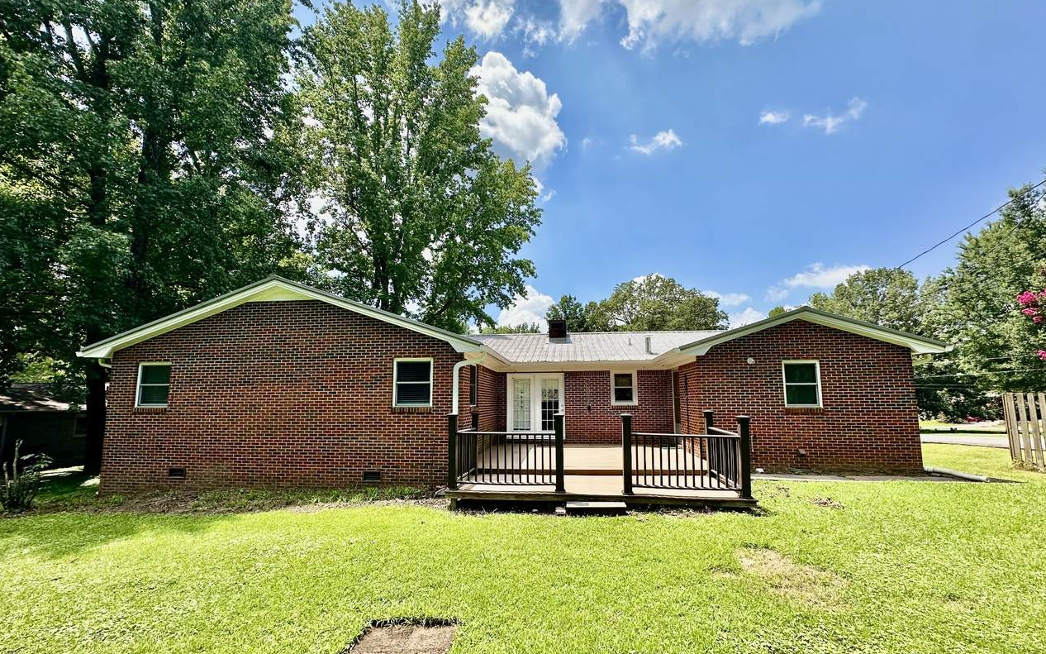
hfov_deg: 101.5
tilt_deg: +7.0
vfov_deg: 74.7
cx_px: 522
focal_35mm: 15
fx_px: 428
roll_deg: -0.7
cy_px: 352
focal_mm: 2.22
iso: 40
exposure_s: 1/1247
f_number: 2.2
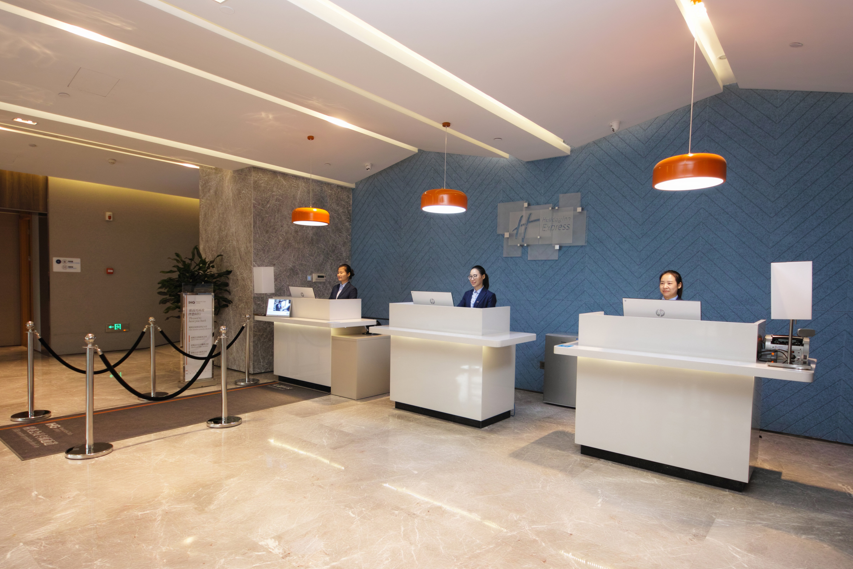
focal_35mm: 18
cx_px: 400
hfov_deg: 91.4
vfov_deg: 68.8
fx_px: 415
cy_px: 290
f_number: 5
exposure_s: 1/6
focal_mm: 11
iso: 100
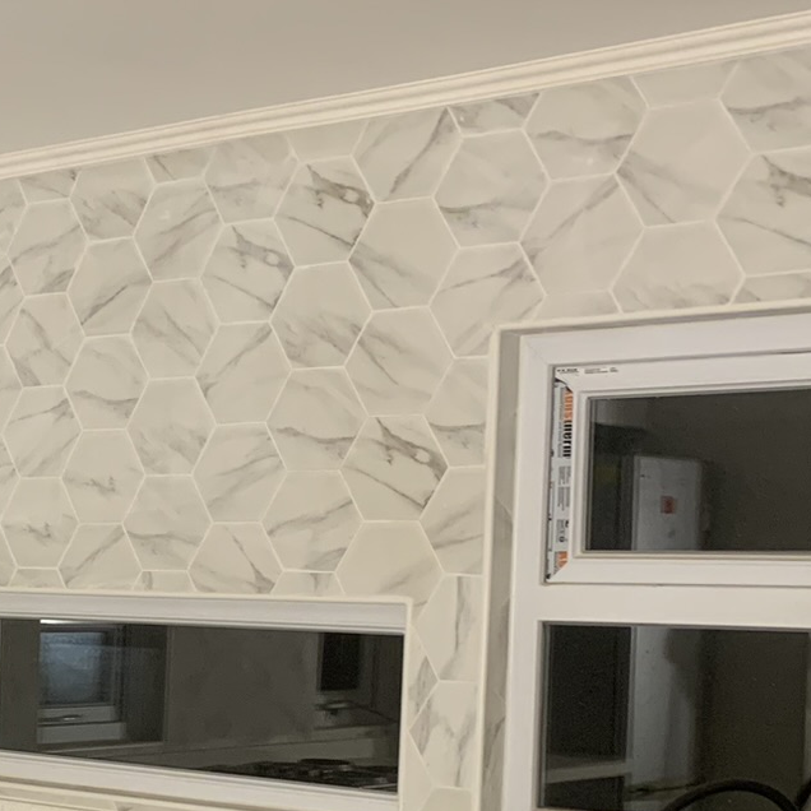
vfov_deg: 22.8
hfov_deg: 21.5
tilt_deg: -4.6
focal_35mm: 74
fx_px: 1961
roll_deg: -0.5
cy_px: 724
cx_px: -182
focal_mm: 4.25
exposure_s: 1/50
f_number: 1.8
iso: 160
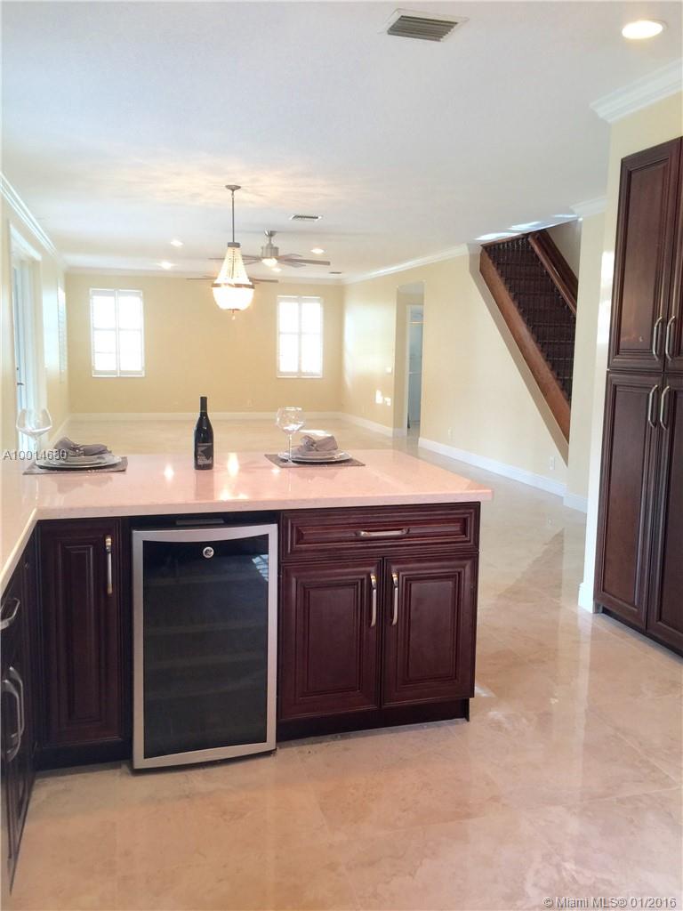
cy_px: 456
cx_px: 342
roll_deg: -0.9
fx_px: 763
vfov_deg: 61.7
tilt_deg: -6.8
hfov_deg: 48.2
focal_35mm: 29
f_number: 2.2
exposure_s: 1/15
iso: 32
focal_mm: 4.15
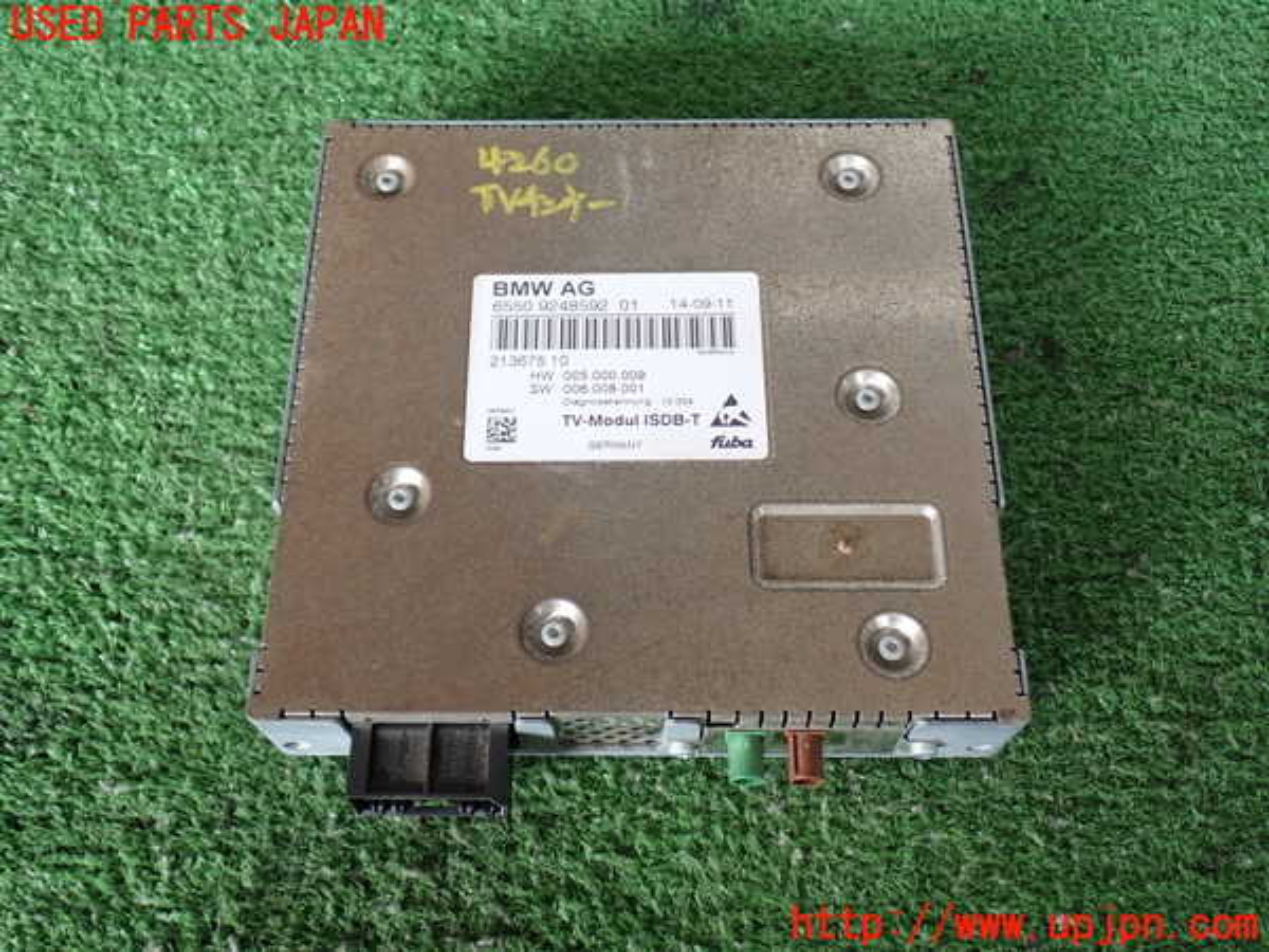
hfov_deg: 49.0
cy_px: 476
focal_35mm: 38
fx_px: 1393
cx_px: 634
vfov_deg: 37.7
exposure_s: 1/80
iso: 160
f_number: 2.7
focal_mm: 6.83
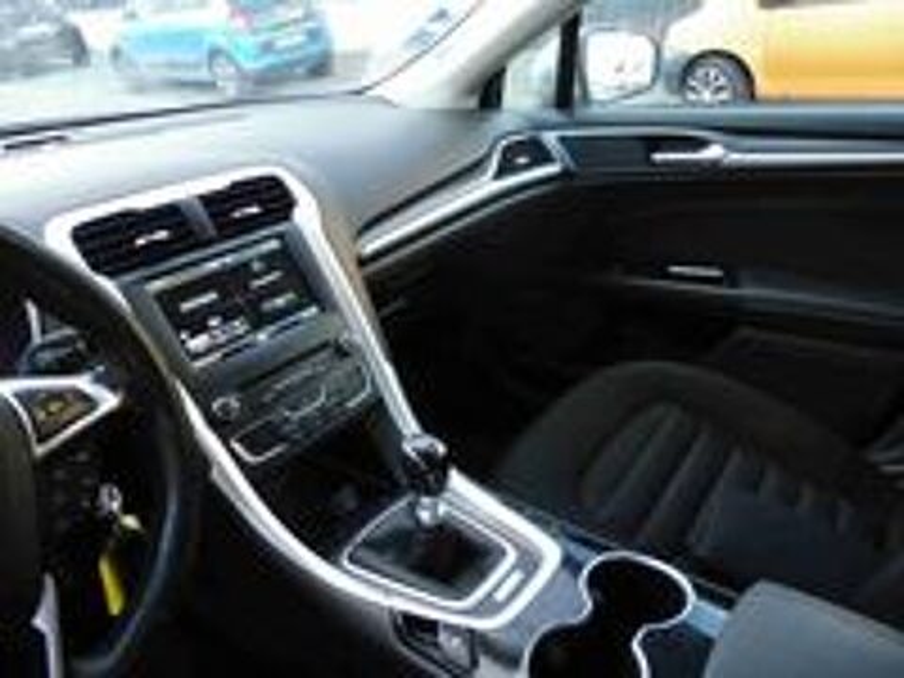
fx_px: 627
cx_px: 452
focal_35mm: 24
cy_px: 339
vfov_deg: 56.8
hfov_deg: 71.6
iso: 400
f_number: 3.3
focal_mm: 4.3
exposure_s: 1/40
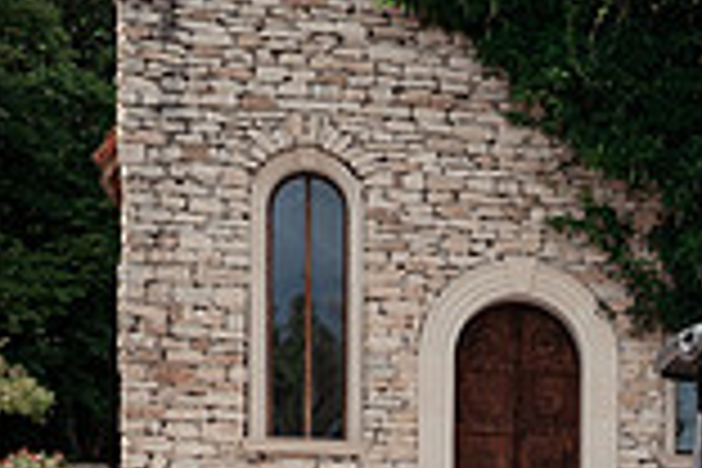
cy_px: 716
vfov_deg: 12.5
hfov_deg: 18.4
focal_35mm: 104
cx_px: 896
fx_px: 2028
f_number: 5
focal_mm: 28
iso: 160
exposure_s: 1/320
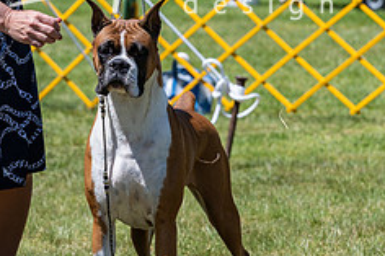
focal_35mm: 327
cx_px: 131
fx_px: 3495
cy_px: 55
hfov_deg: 6.3
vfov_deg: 4.2
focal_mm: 133
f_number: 6.3
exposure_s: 1/640
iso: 160
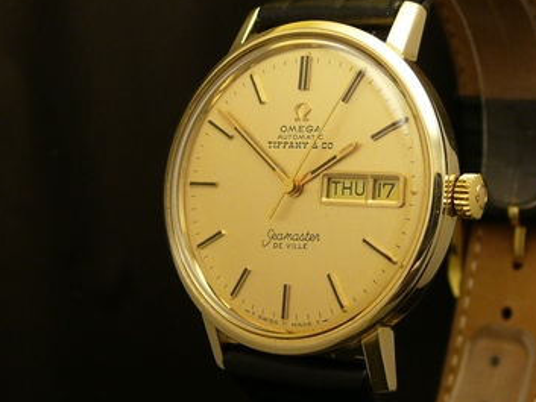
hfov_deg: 42.8
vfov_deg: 32.9
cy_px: 193
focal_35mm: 44
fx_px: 682
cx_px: 316
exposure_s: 1/60
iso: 100
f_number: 3.2
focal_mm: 7.8
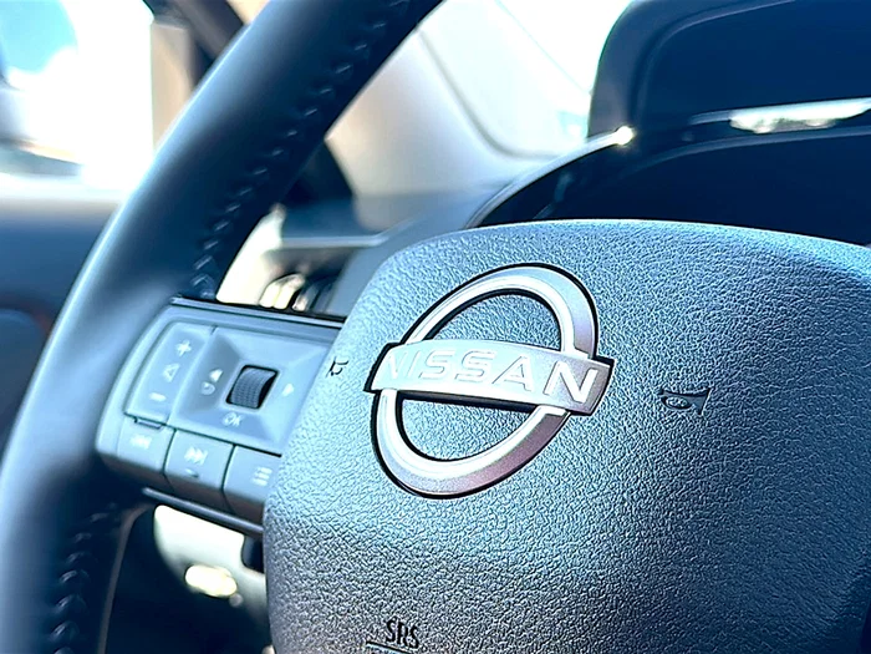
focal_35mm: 48
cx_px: 436
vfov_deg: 30.3
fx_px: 1208
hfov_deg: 39.7
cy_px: 327
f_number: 1.78
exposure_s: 1/141
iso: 64
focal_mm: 6.86
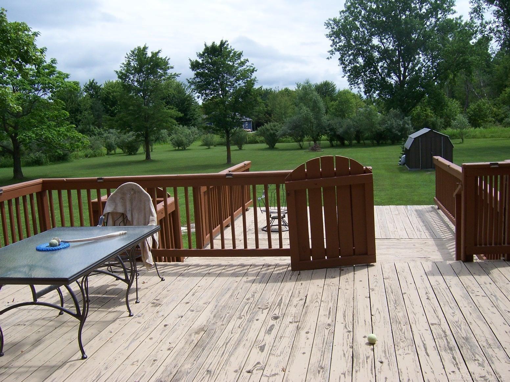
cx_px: 255
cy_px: 191
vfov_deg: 42.9
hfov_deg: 55.4
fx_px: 486
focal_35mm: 33
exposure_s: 1/750
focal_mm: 5.5
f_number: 4
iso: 80
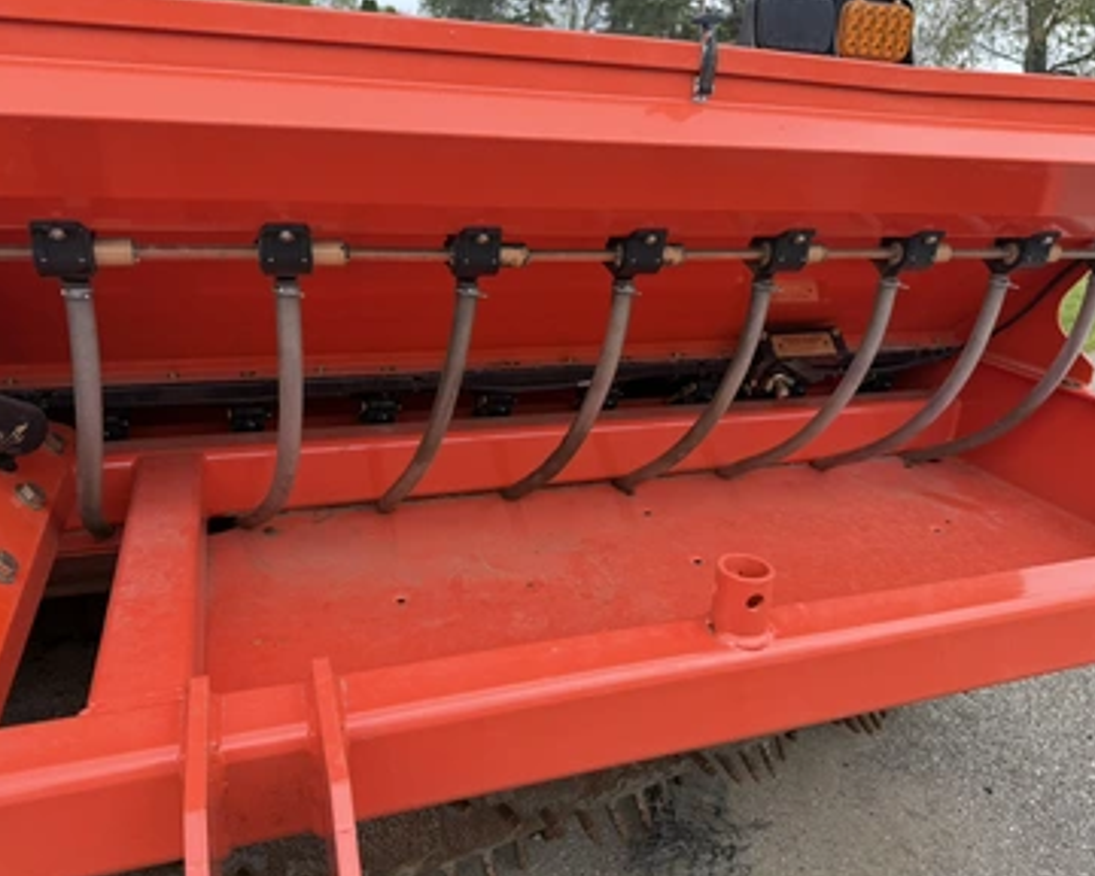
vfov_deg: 54.9
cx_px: 544
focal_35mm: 26
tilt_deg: -19.8
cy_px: 426
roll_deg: -1.8
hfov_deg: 66.0
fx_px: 843
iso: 80
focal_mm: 6.76
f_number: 1.78
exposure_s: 1/426
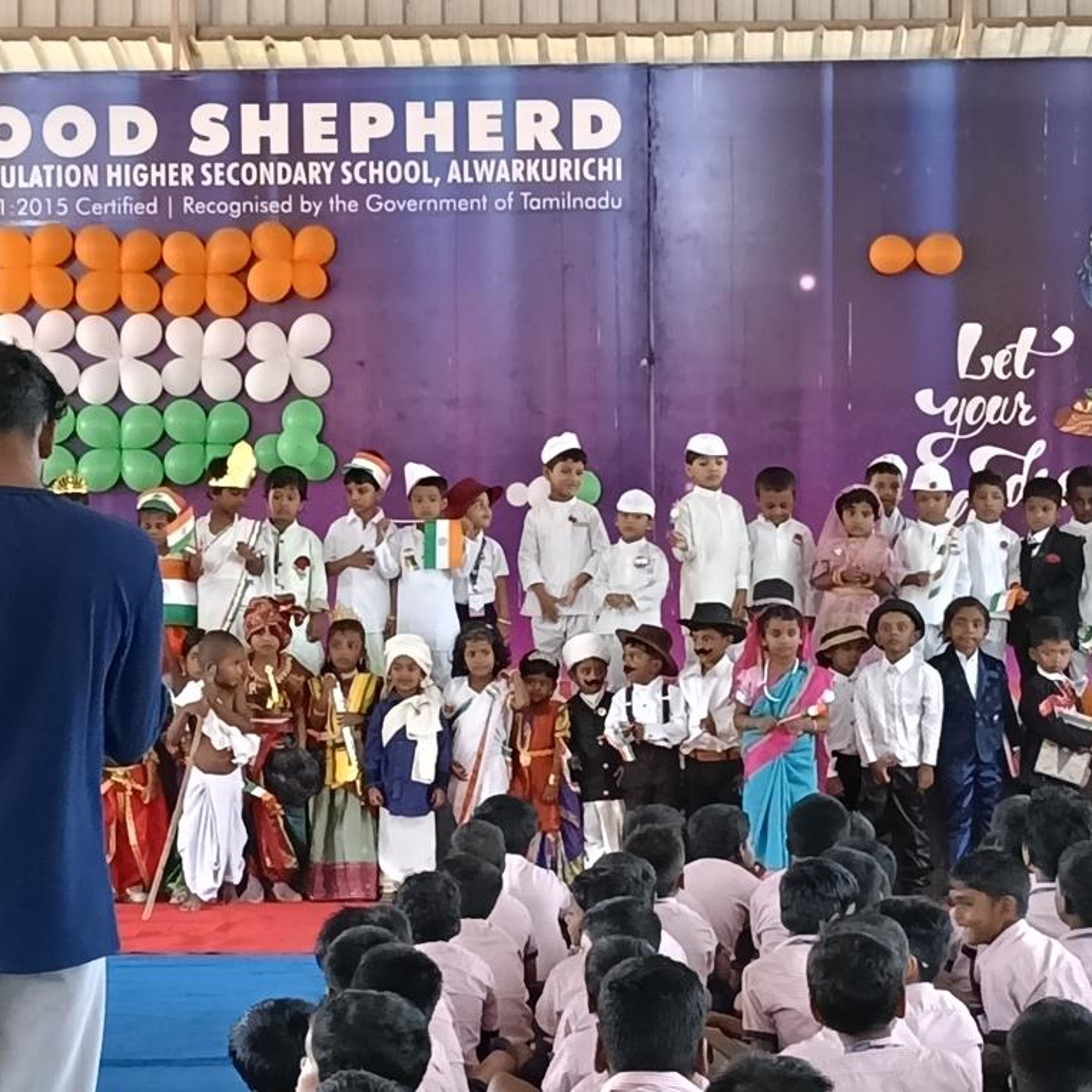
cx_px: 462
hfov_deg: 17.1
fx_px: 3640
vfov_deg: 17.1
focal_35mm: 102
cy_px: 544
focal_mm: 3.98
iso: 400
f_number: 1.8
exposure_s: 1/50
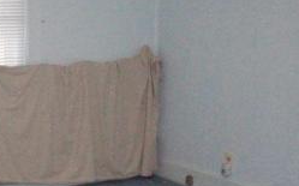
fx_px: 822
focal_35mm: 101
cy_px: 152
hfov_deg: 20.3
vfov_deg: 12.9
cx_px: 40
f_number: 2.8
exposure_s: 1/128
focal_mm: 6.2
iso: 800
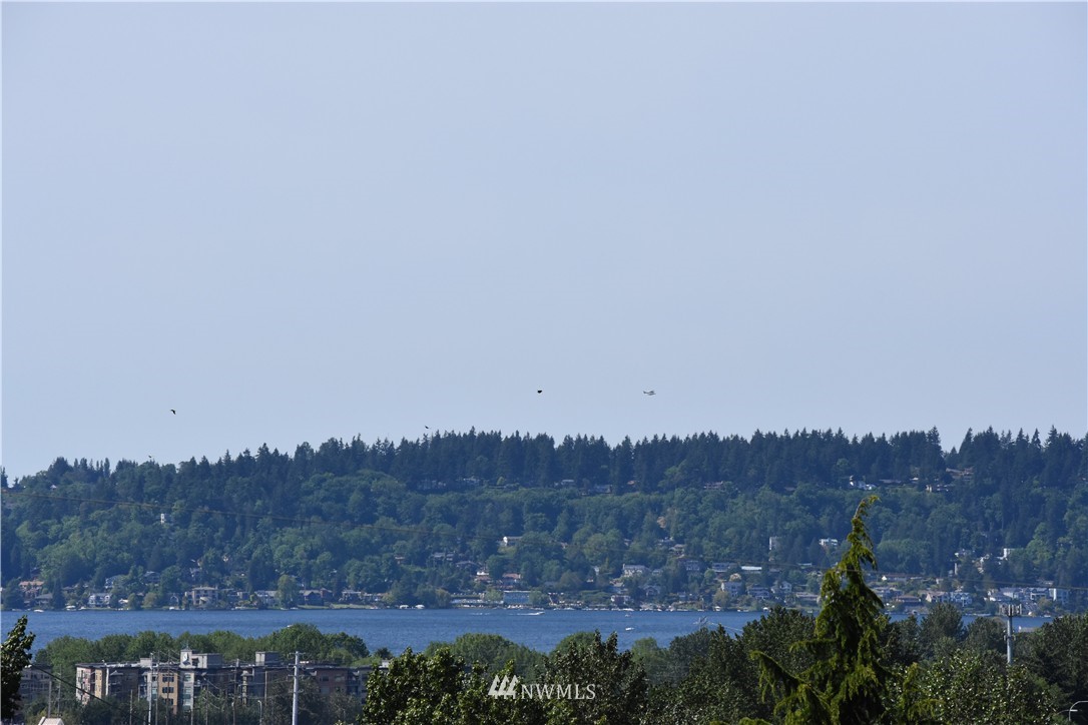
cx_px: 544
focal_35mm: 210
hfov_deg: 9.8
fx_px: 6346
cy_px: 362
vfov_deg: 6.5
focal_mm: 140
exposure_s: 1/4000
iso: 800
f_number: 8
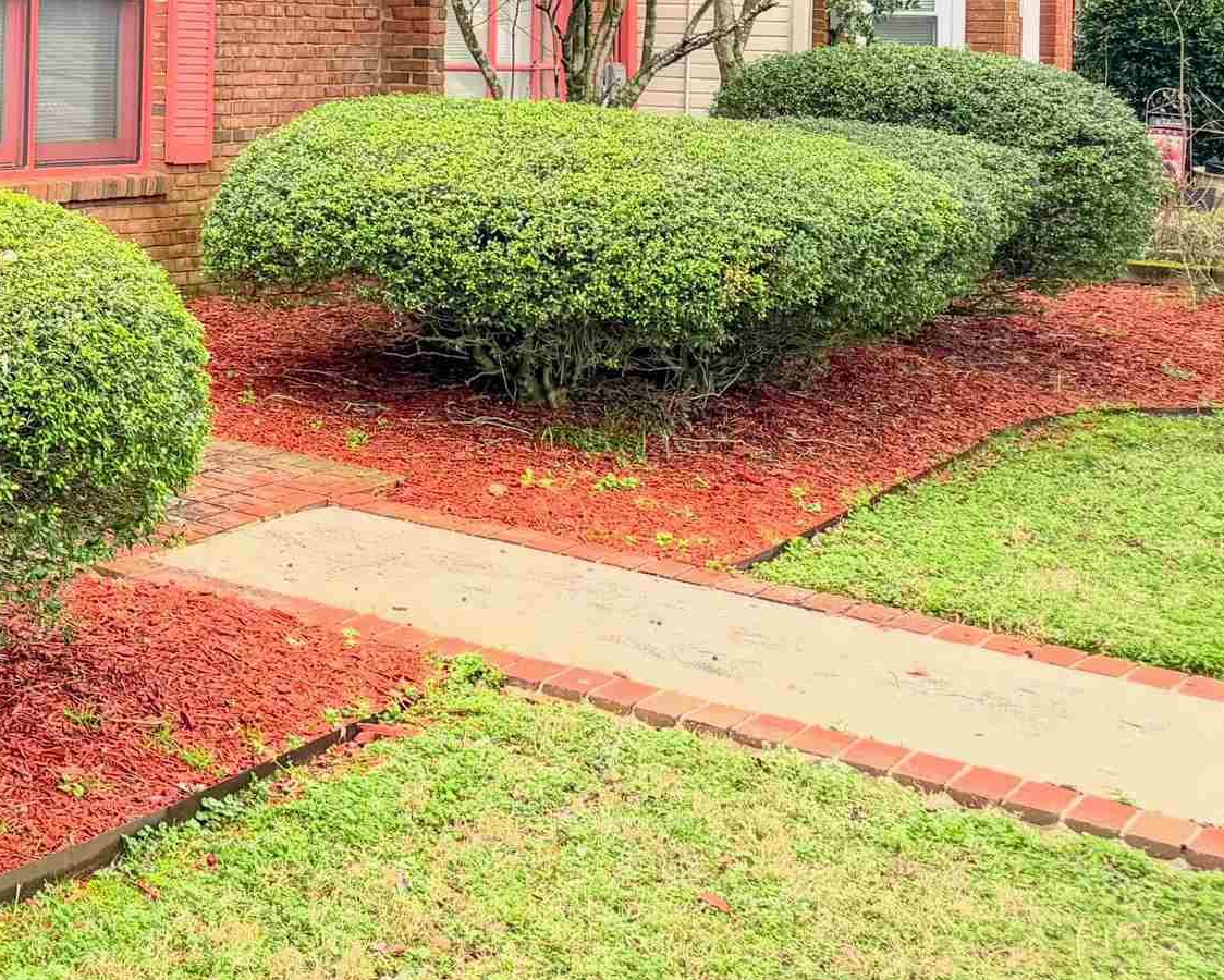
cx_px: -371
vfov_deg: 22.8
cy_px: -36
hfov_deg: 25.4
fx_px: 2319
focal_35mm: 64
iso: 100
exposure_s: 1/1437
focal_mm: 6.76
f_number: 1.78
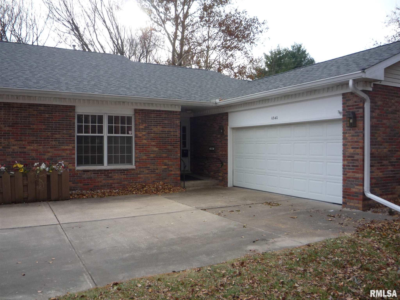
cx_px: 200
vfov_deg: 46.8
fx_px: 347
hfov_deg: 60.0
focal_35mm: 30
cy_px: 150
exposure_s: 1/160
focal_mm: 5.2
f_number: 4
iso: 100
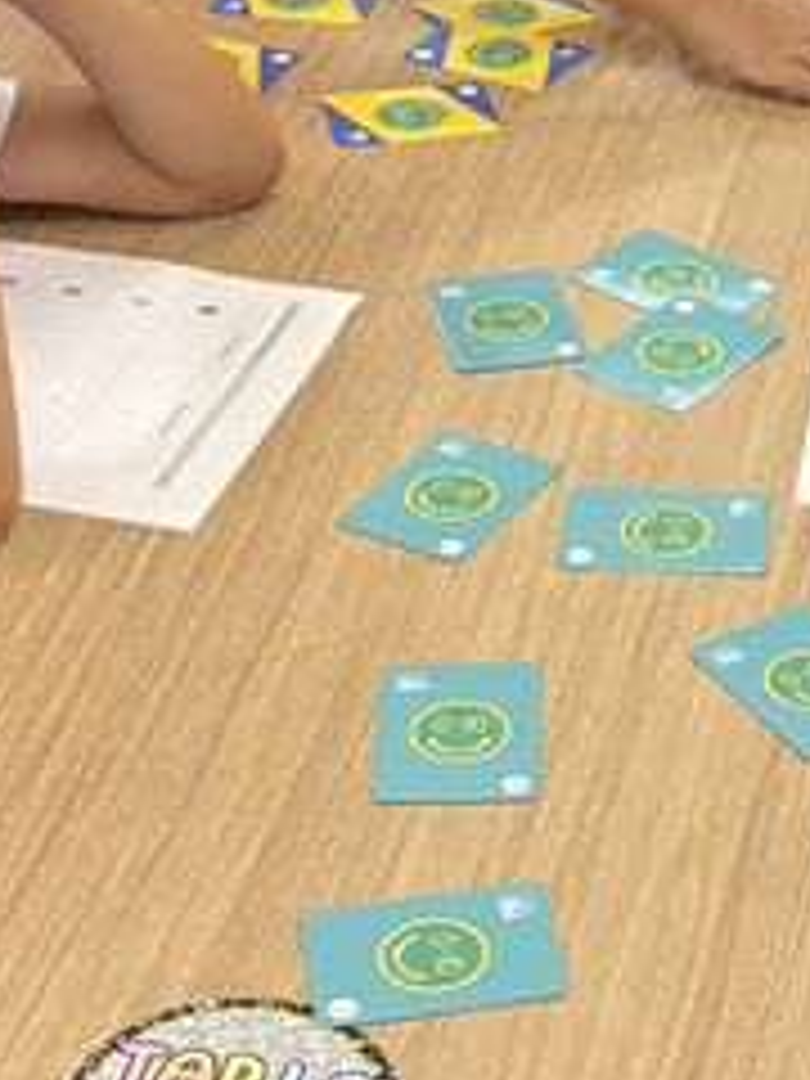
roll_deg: -1.0
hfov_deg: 13.3
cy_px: 230
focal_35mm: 111
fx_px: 3463
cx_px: 693
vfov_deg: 17.6
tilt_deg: -28.0
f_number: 1.6
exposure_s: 1/60
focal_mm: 5.96
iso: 200
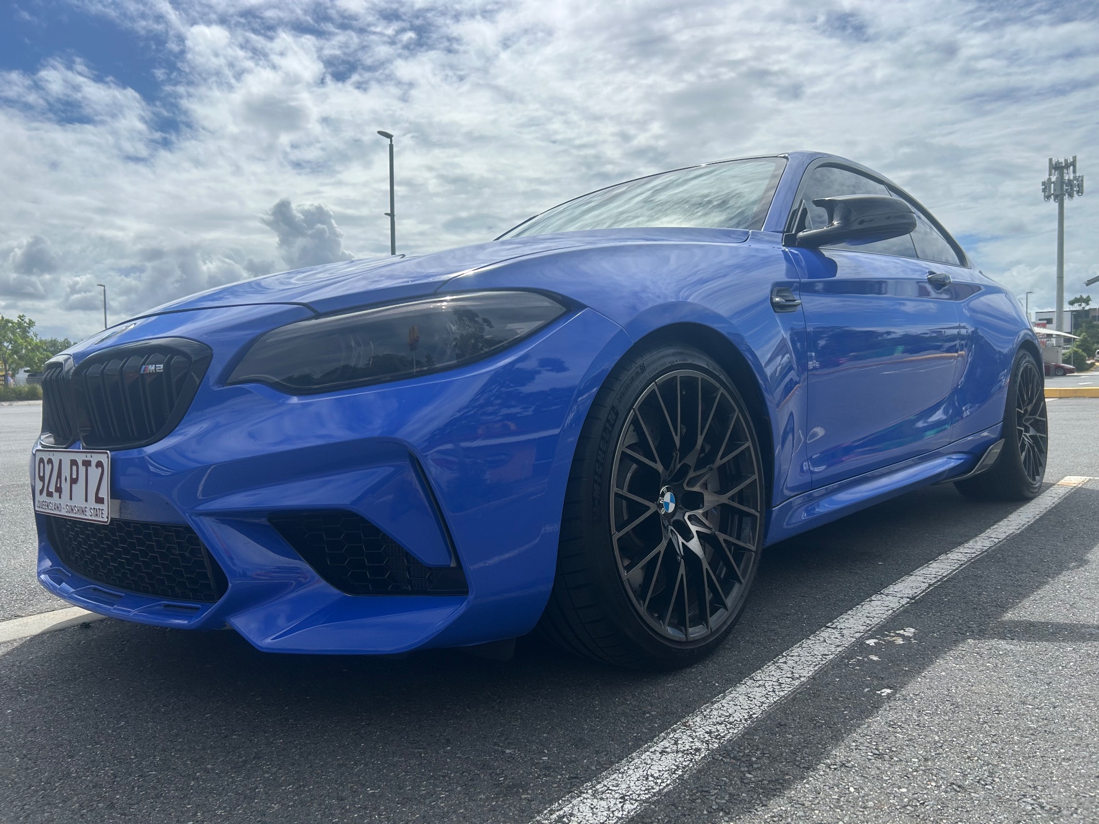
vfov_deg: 53.1
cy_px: 412
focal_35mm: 26
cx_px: 550
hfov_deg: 67.3
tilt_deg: -1.7
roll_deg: +0.0
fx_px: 825
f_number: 1.5
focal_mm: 5.7
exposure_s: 1/9434
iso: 50
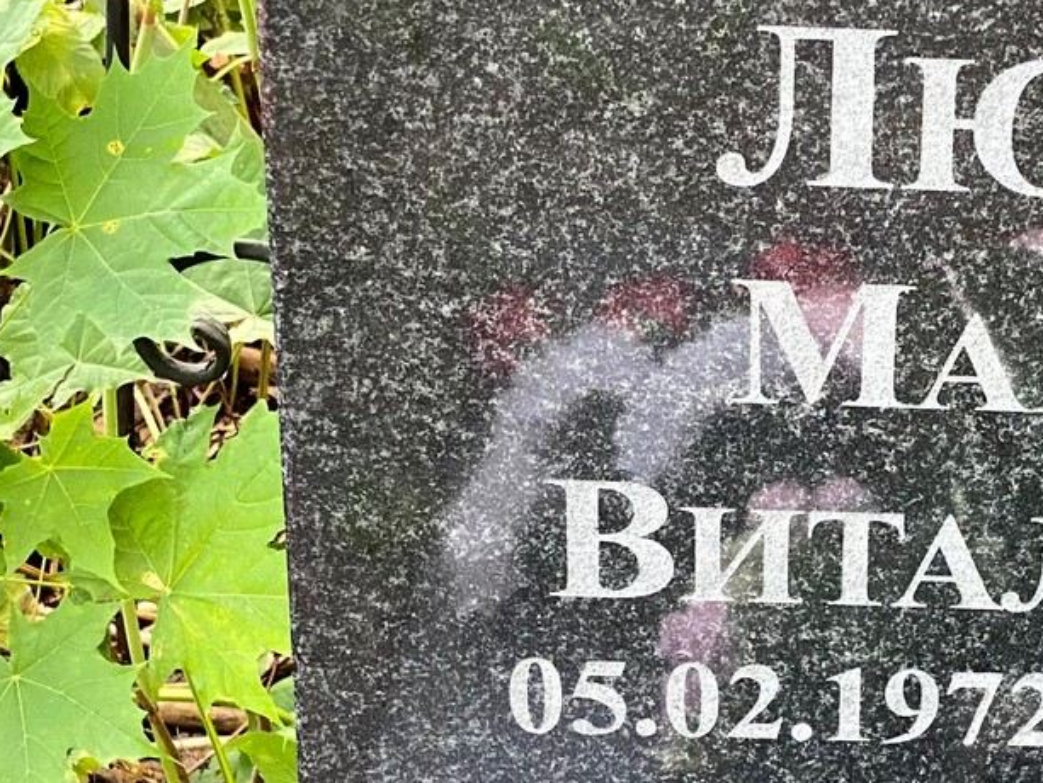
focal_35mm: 122
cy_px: 397
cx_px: 1027
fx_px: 3677
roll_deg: -4.0
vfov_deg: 12.2
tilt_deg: -28.8
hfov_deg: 15.9
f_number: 2
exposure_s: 1/121
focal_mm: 6
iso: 125
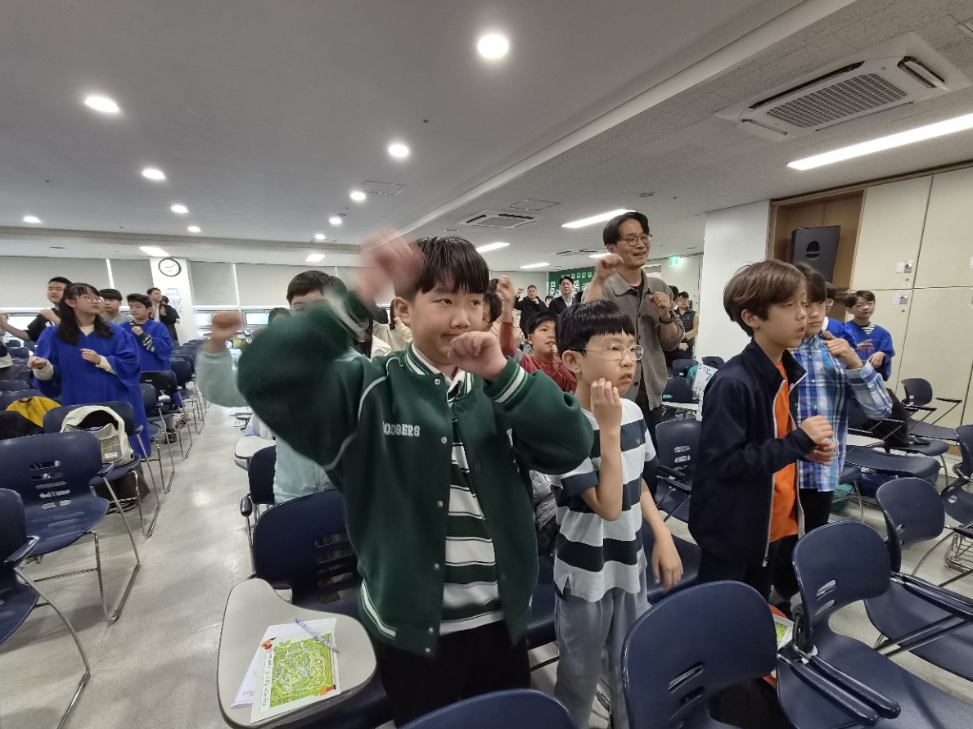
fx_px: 393
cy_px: 386
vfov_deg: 85.6
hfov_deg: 102.1
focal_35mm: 14
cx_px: 495
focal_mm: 2.2
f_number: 2.2
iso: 200
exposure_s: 1/60
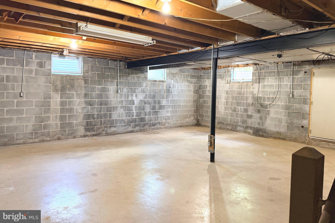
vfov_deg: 51.2
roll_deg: -0.6
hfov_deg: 71.5
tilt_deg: -1.8
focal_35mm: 25
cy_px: 98
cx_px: 168
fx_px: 233
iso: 640
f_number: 1.78
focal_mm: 6.76
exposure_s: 1/40
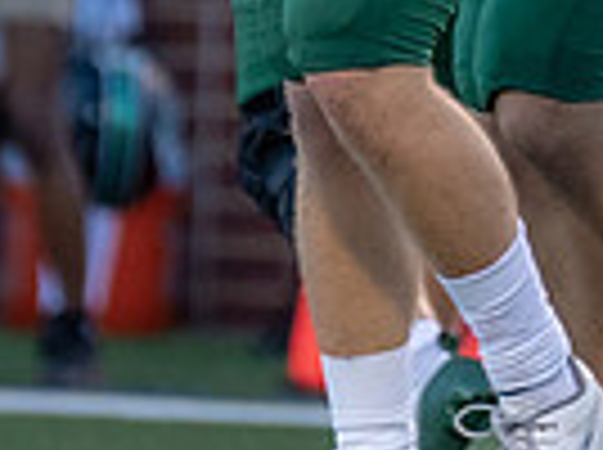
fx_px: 30708
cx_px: 724
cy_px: -571
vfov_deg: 0.8
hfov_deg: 1.1
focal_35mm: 1766
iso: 800
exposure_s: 1/1250
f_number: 2.8
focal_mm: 200
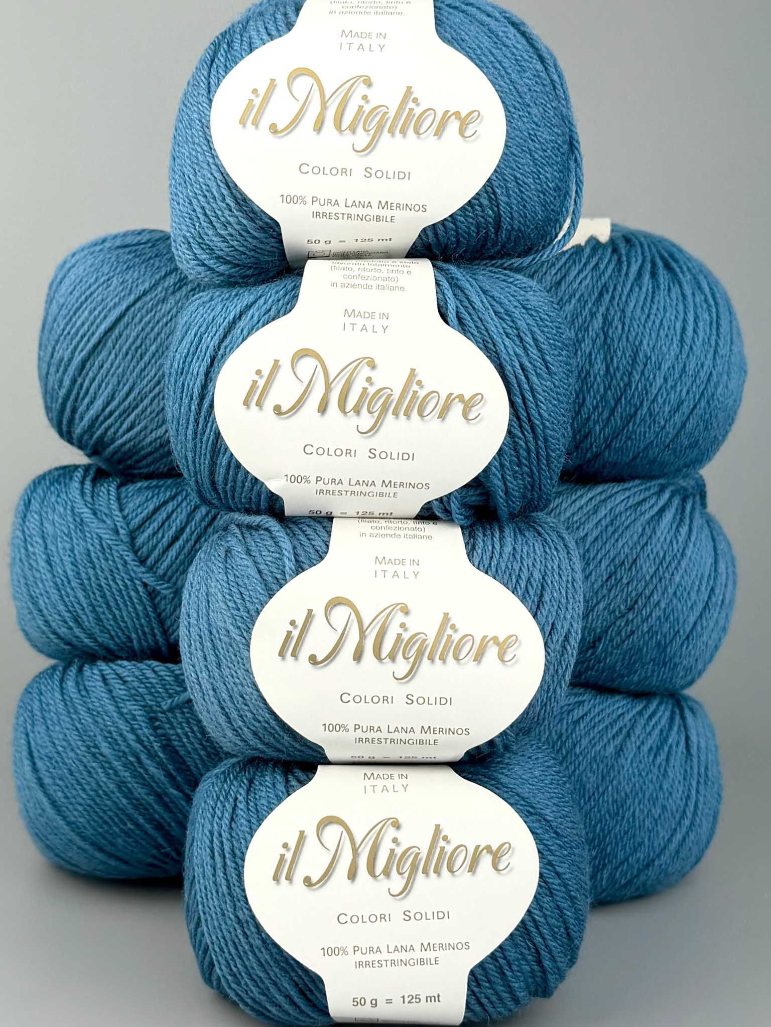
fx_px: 713
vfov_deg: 71.6
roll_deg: -0.4
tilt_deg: -10.2
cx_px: 386
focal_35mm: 24
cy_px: 514
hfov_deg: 56.8
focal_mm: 6.76
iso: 80
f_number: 1.78
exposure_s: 1/955
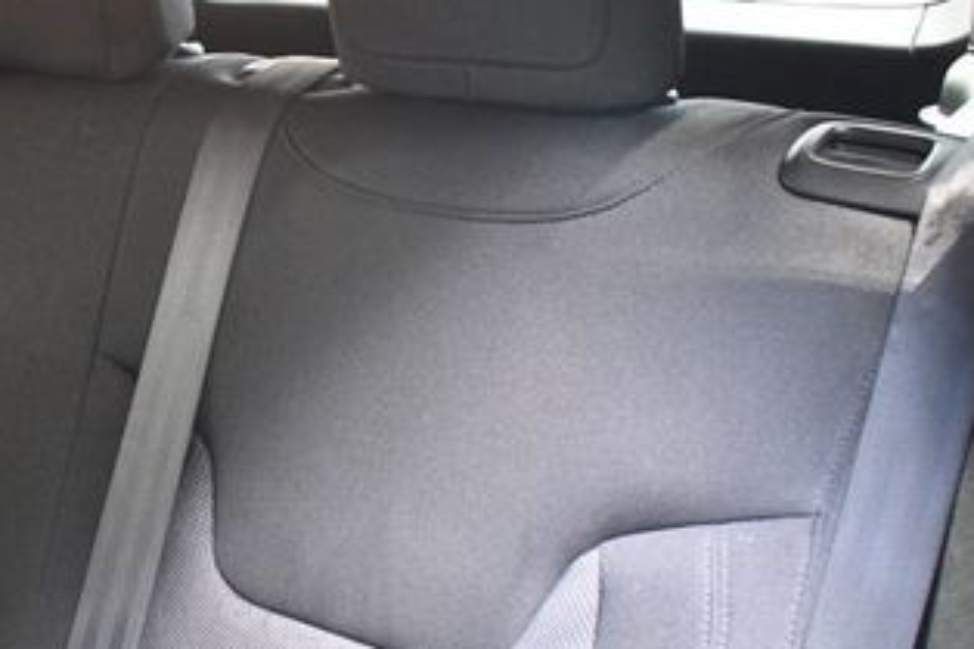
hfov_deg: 35.1
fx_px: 1487
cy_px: 385
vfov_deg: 24.6
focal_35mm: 55
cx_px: 189
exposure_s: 1/125
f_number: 3.5
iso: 2800
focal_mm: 18
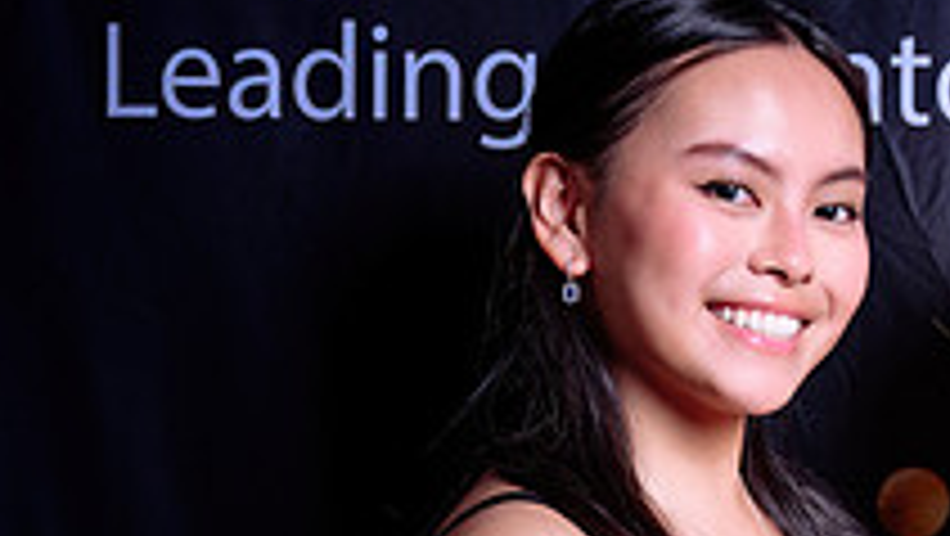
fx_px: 4235
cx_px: 958
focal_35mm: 168
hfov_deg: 12.6
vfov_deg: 7.2
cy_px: 692
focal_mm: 57
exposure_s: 1/160
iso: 125
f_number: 4.5
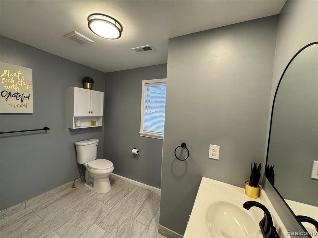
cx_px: 159
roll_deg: -3.1
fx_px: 129
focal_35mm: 14
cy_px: 119
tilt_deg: -4.3
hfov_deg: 102.1
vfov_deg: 85.7
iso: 250
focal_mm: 2.22
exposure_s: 1/120
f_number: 2.2
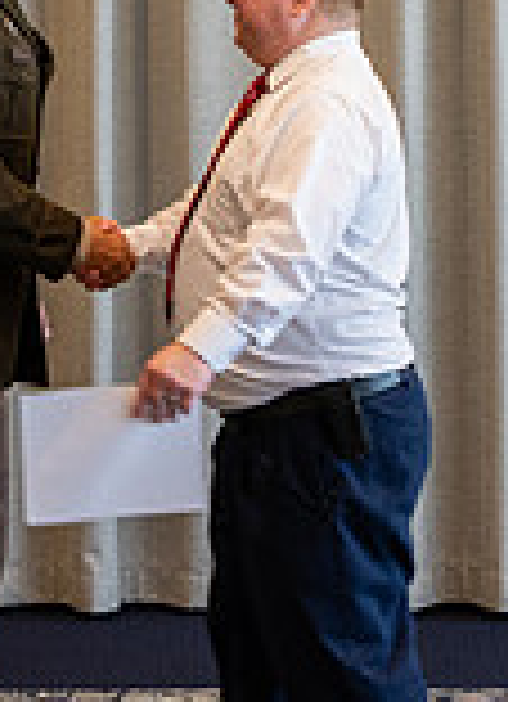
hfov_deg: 10.4
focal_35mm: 139
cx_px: 236
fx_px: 2782
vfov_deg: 14.3
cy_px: 121
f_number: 2.8
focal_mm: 24.5
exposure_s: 1/125
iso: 200
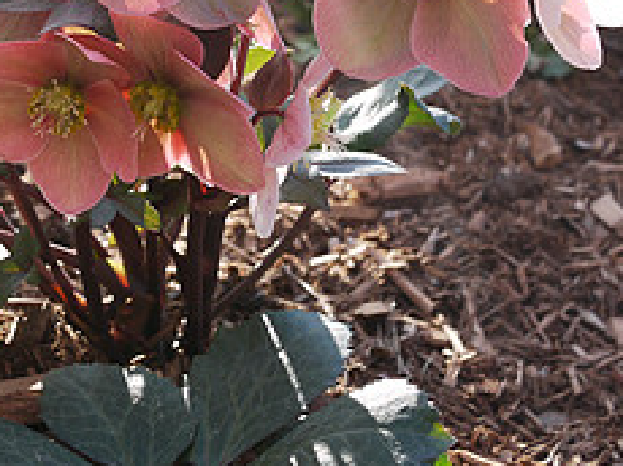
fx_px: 1816
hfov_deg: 19.1
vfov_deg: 14.3
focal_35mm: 101
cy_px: -34
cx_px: 54
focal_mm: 20
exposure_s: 1/125
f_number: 5
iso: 100
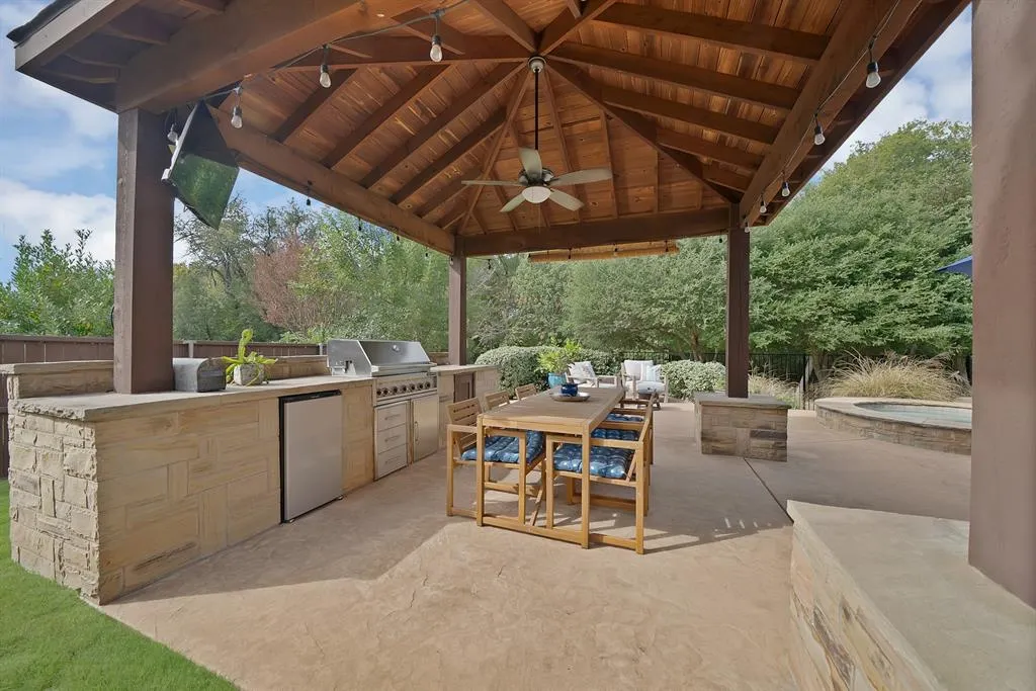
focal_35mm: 12
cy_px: 346
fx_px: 345
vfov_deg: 90.0
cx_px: 518
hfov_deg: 112.6
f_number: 9
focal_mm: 12
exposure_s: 1/30
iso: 640
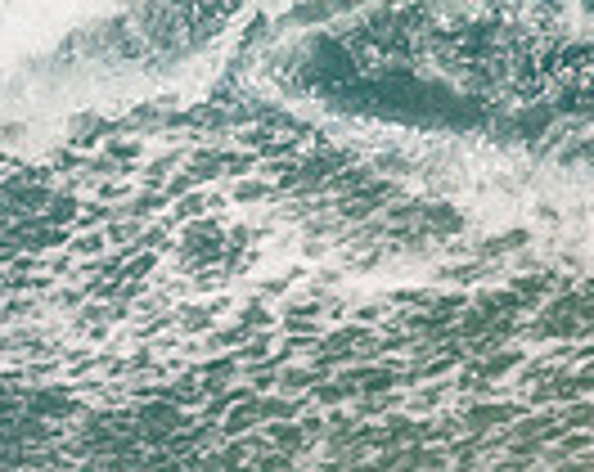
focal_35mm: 2481
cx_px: -540
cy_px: 106
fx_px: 43520
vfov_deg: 0.6
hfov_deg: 0.8
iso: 1400
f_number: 11
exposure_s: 1/2000
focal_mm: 600
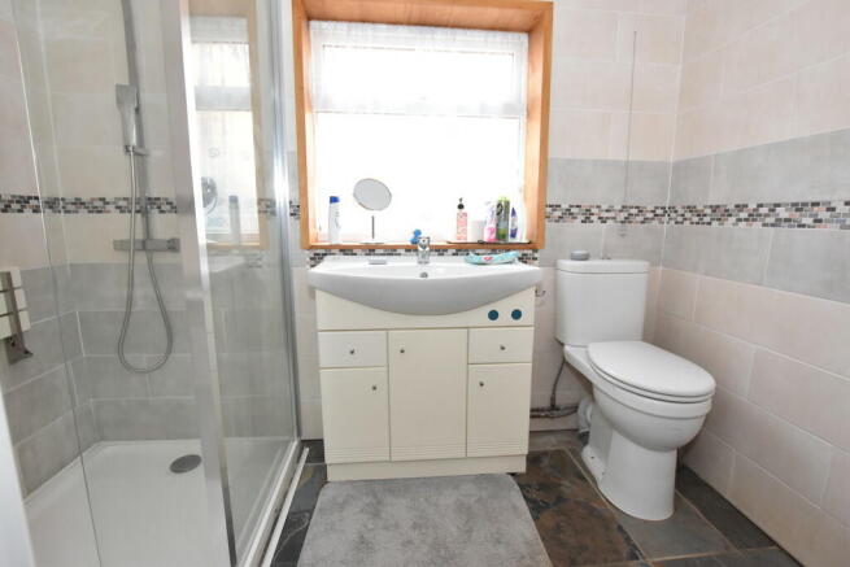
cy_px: 284
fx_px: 390
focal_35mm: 16
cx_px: 425
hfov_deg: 95.0
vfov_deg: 72.1
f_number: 4
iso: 1100
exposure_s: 1/125
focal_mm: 11
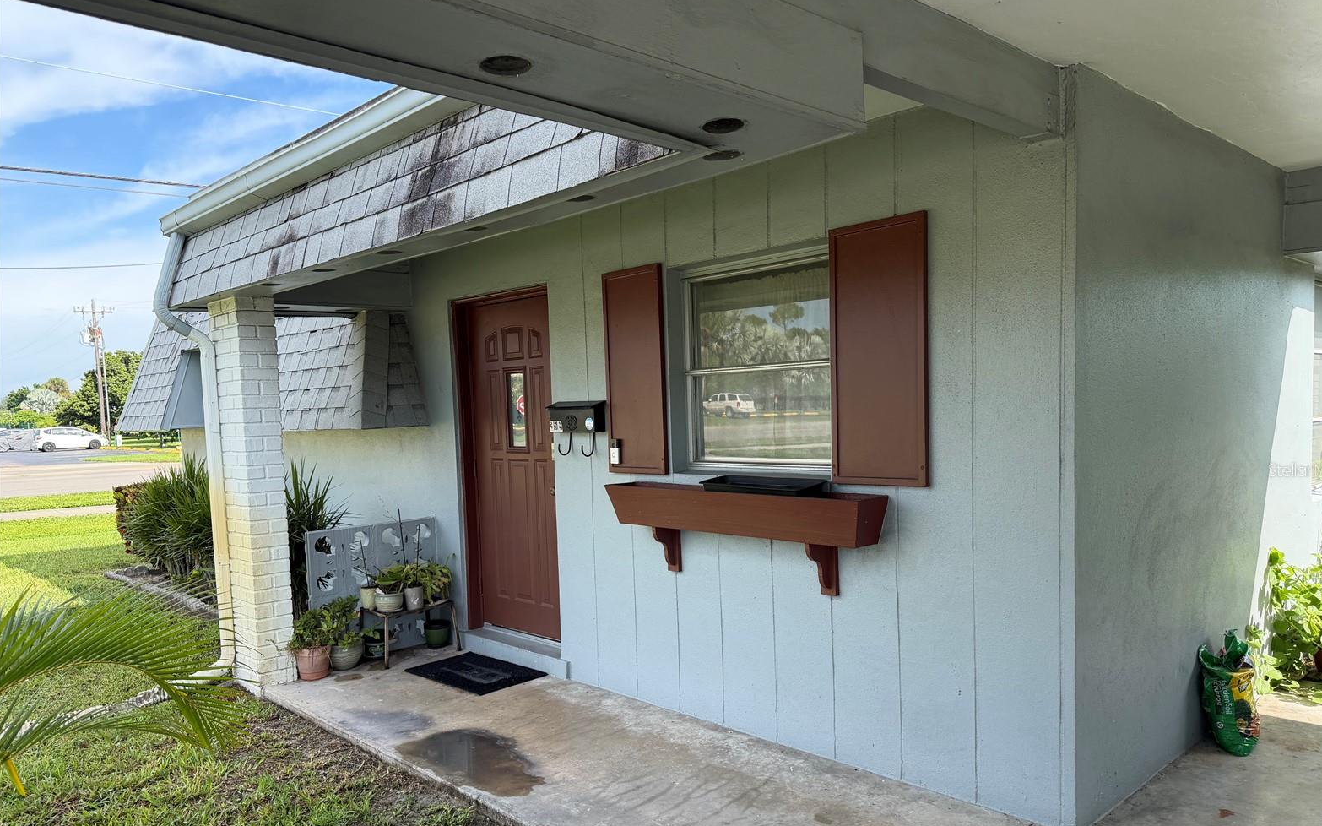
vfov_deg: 47.4
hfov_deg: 70.4
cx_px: 672
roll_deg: +0.7
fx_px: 937
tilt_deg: -4.6
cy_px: 470
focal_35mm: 26
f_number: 1.78
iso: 100
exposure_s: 1/1464
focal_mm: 6.76
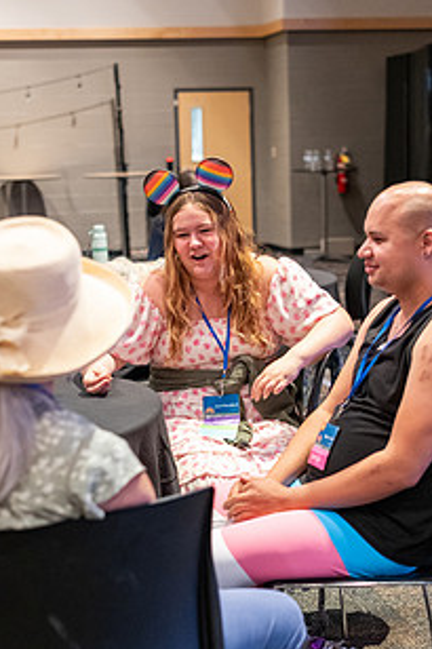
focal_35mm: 73
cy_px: 384
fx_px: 1315
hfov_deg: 18.6
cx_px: 225
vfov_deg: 27.7
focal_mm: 33
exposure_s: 1/50
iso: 1600
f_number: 1.8
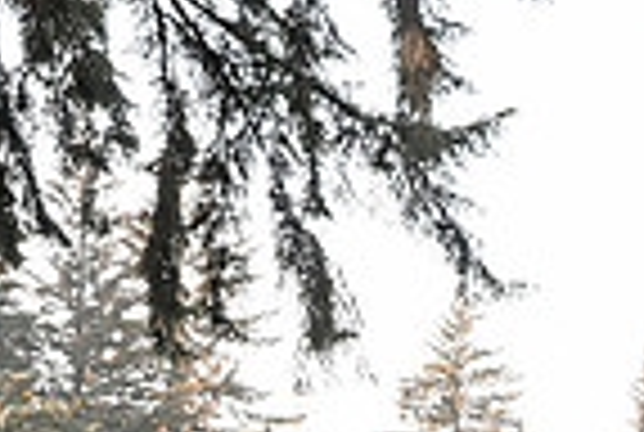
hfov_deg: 19.4
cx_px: 729
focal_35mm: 100
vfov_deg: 12.3
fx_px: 1793
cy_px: 830
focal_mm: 24
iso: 200
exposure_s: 1/800
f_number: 2.8
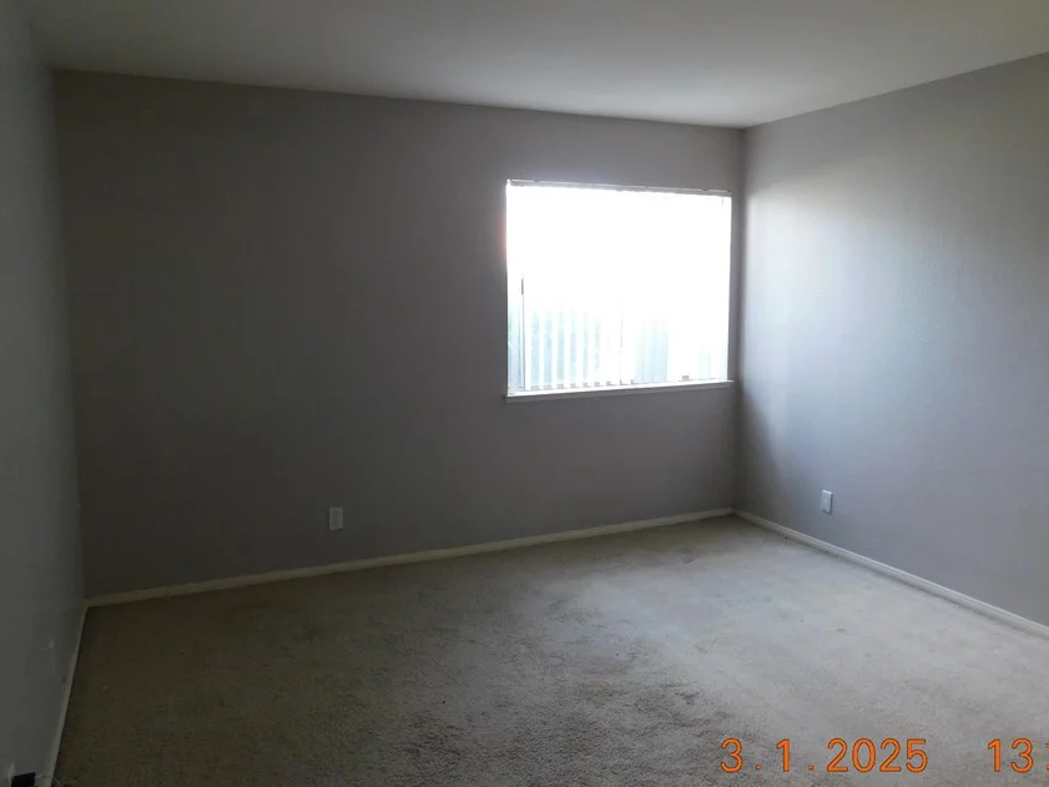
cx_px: 555
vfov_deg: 49.7
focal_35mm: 28
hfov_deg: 63.4
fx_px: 849
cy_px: 377
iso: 220
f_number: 3
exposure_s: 1/30
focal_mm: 4
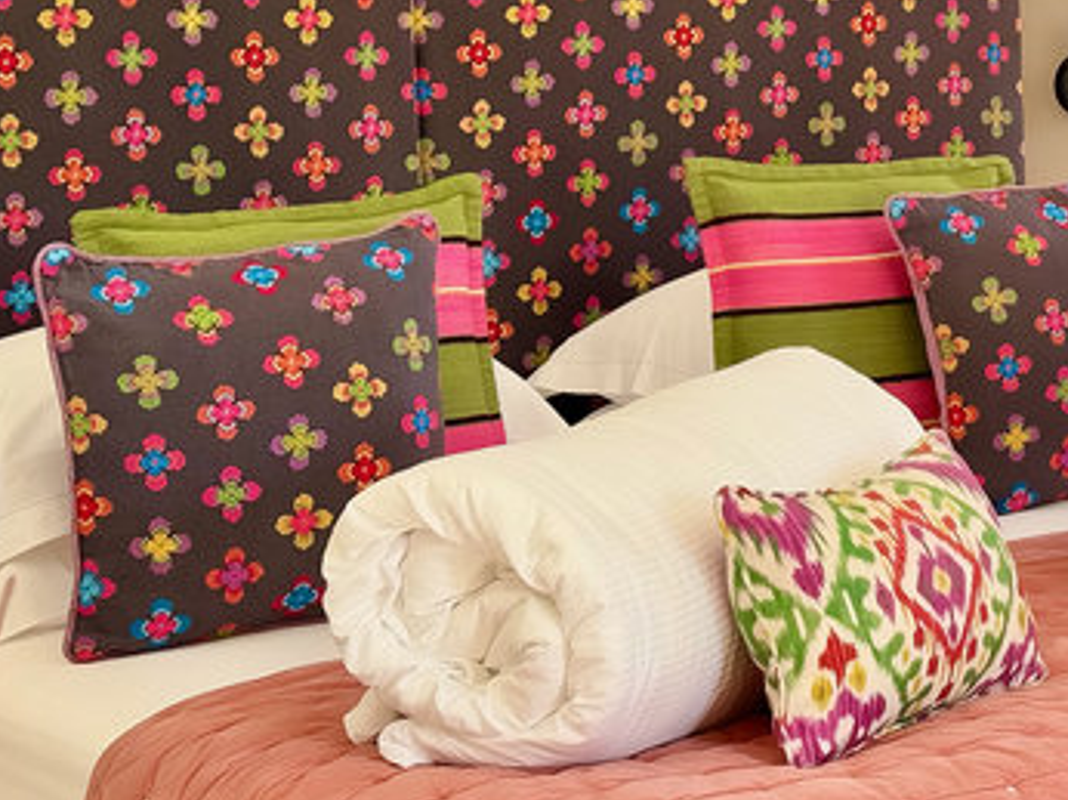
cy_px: 229
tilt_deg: -5.9
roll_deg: +1.6
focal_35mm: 111
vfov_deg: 13.3
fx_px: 3422
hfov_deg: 17.2
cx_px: 1124
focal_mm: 6.76
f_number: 1.78
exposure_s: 1/115
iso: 100
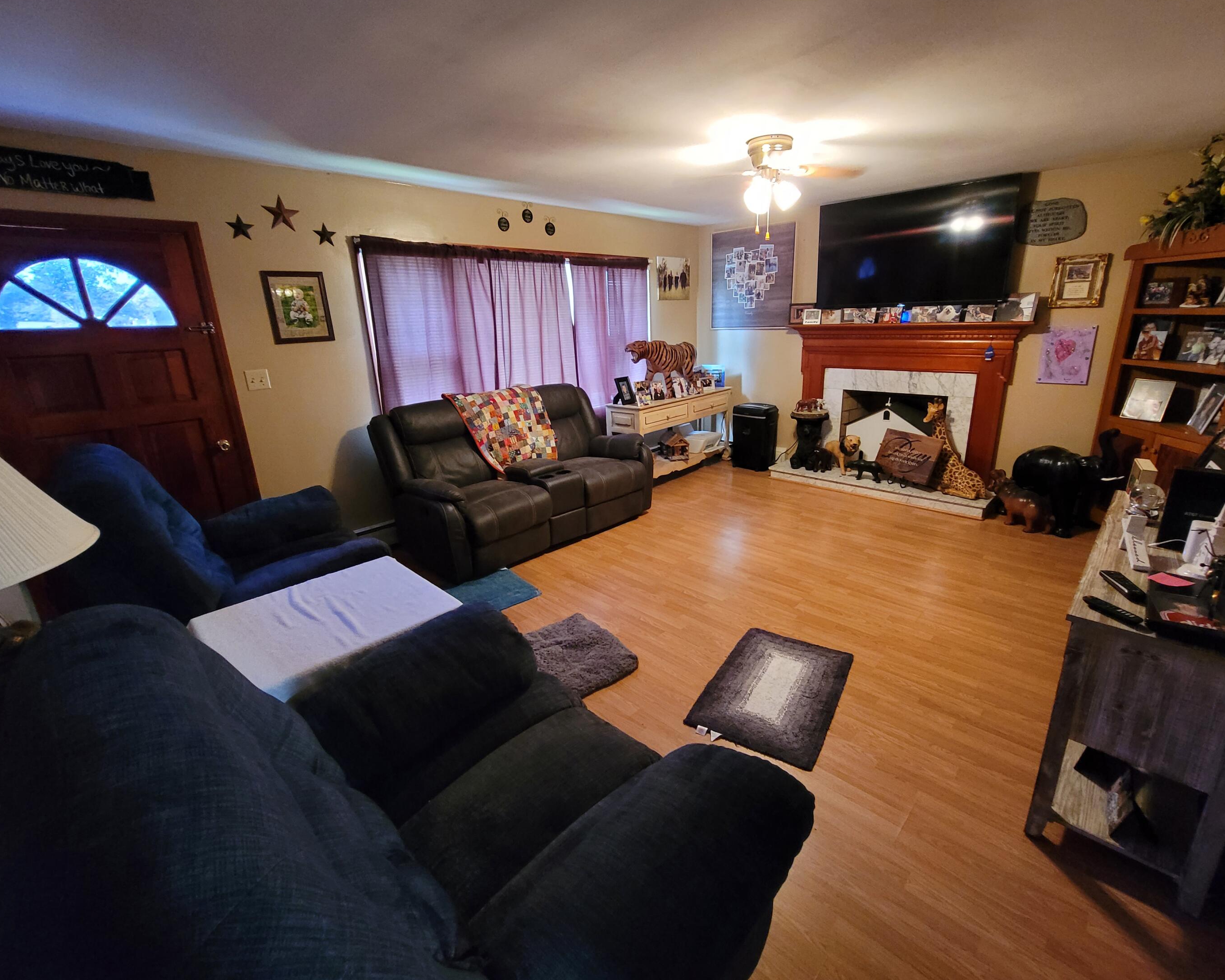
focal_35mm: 14
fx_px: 508
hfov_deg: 100.7
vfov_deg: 88.0
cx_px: 637
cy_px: 487
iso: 800
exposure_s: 1/24
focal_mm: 2.2
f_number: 2.2
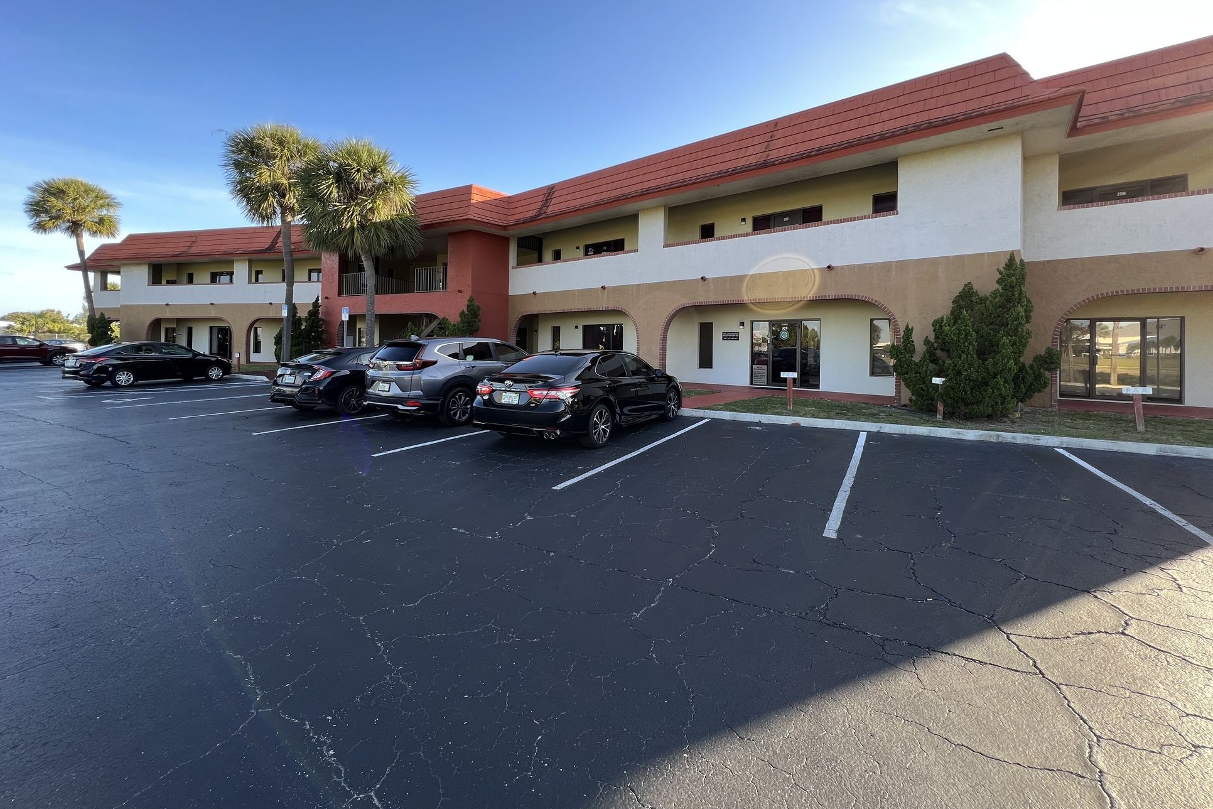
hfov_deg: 104.2
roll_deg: -1.0
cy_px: 344
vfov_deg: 80.7
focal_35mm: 14
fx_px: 472
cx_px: 620
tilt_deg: +0.2
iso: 32
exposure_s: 1/179
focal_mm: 1.57
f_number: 1.8
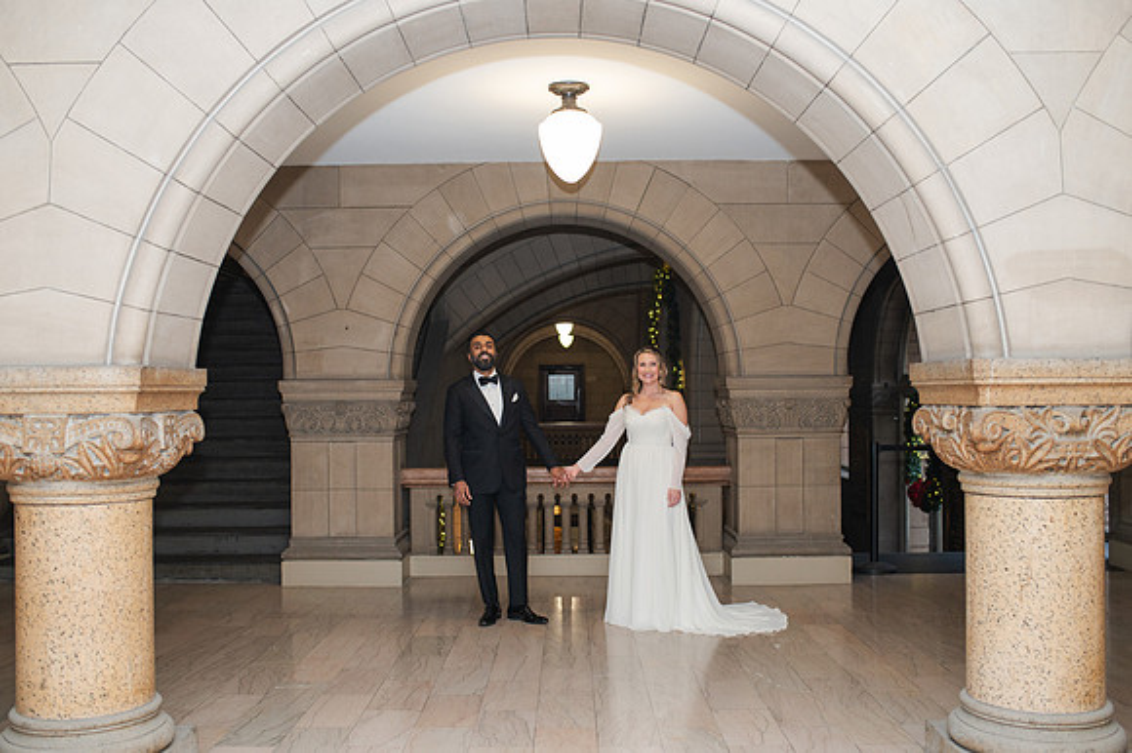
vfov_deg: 37.6
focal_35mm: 35
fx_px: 1107
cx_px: 562
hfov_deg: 54.2
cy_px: 376
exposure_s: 1/200
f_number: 3.5
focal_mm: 35
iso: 1000
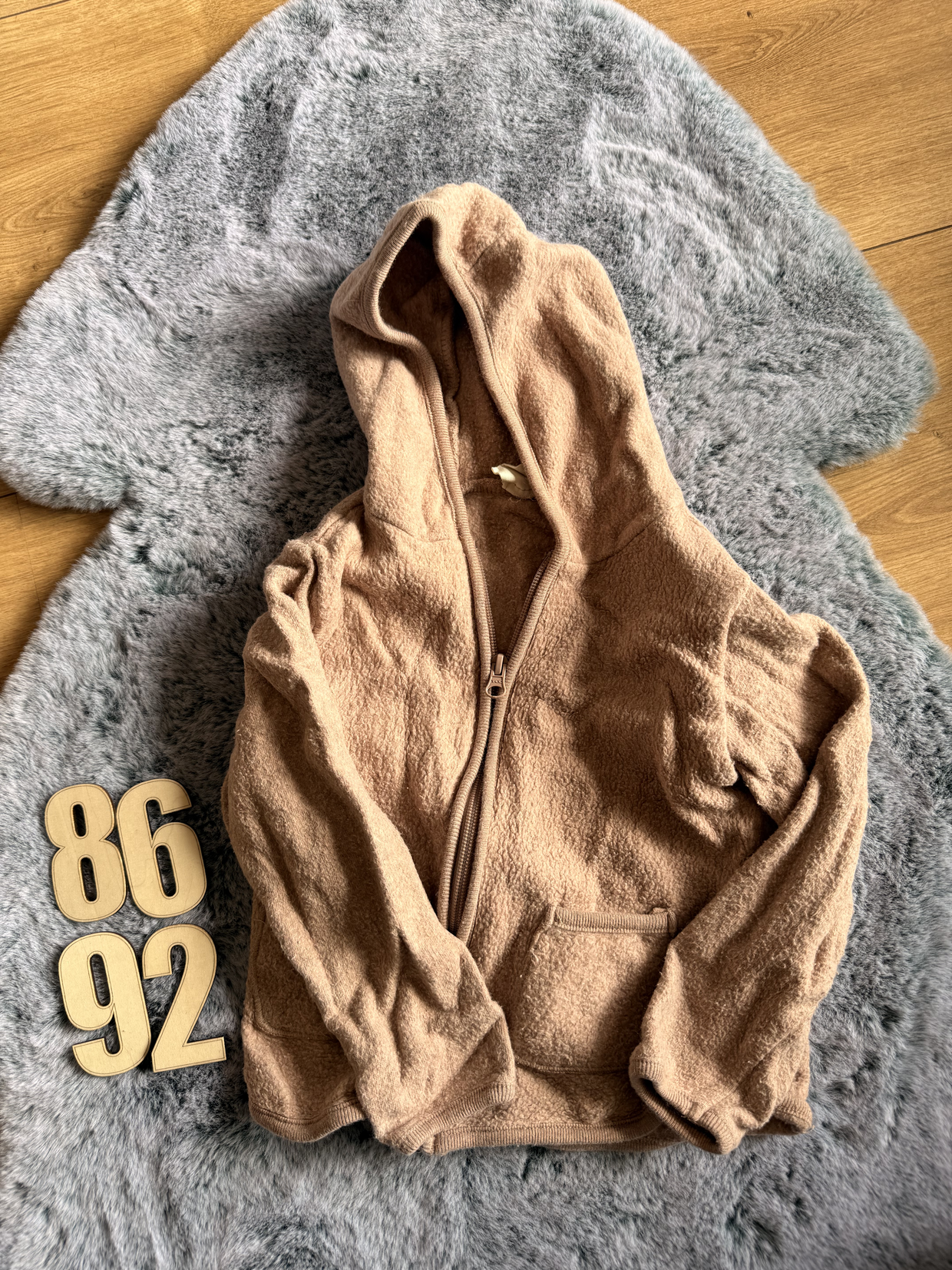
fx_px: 880
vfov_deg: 71.6
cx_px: 476
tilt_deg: -81.0
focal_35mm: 24
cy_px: 635
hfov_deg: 56.8
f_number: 1.78
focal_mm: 6.76
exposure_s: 1/158
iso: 64
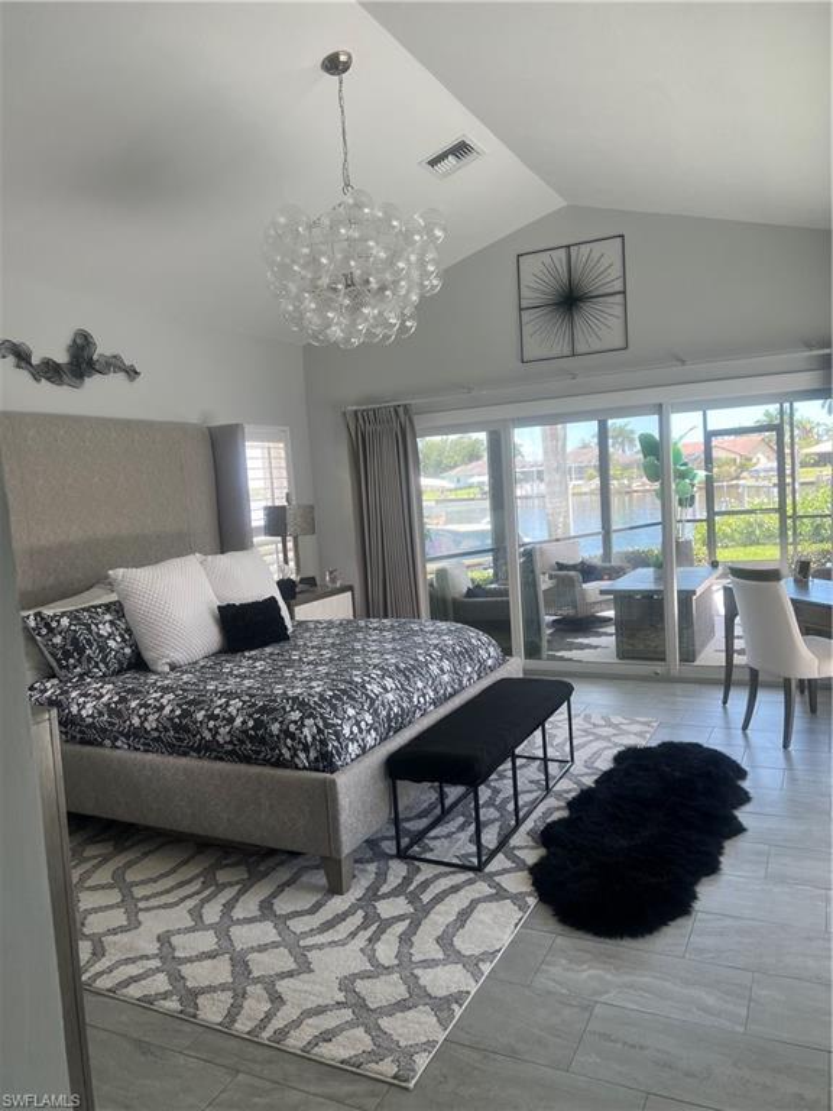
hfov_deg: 53.1
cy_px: 556
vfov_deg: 67.3
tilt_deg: -4.5
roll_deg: +6.1
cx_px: 416
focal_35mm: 26
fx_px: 834
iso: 40
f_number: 1.5
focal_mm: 5.7
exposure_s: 1/120
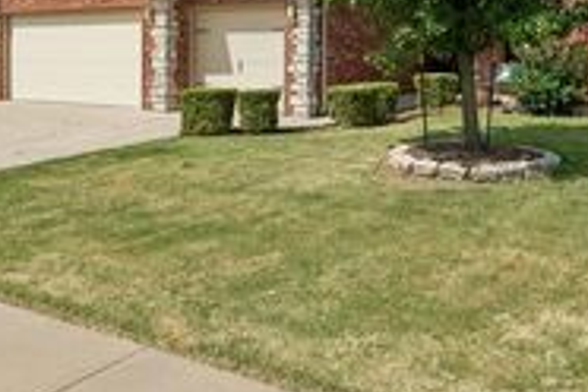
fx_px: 702
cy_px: 74
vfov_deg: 30.4
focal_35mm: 43
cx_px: 316
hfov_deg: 45.4
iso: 200
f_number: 8
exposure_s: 1/1600
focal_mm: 16
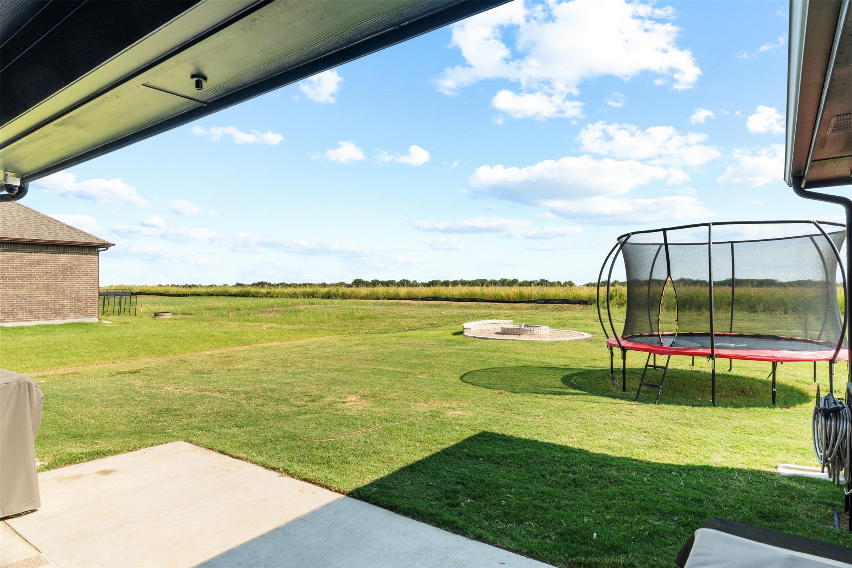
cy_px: 284
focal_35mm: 21
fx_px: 497
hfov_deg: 81.2
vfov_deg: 59.5
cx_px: 426
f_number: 9
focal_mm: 21
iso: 100
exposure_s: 1/15
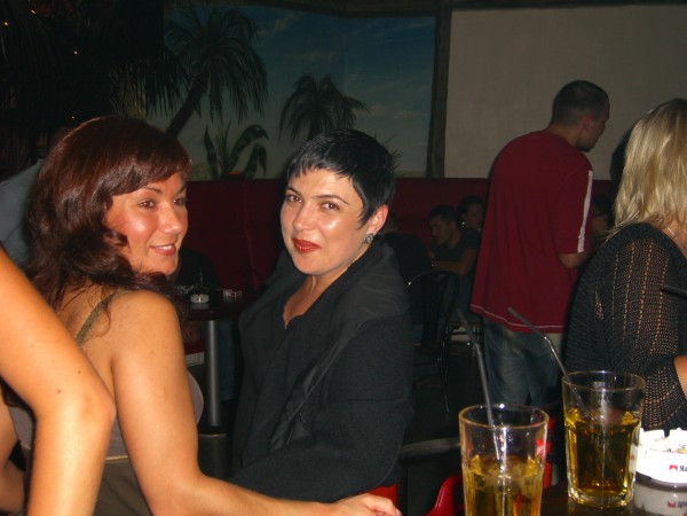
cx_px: 344
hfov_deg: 41.2
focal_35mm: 46
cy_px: 258
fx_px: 913
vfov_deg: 31.5
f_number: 3.1
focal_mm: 9.5
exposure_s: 1/60
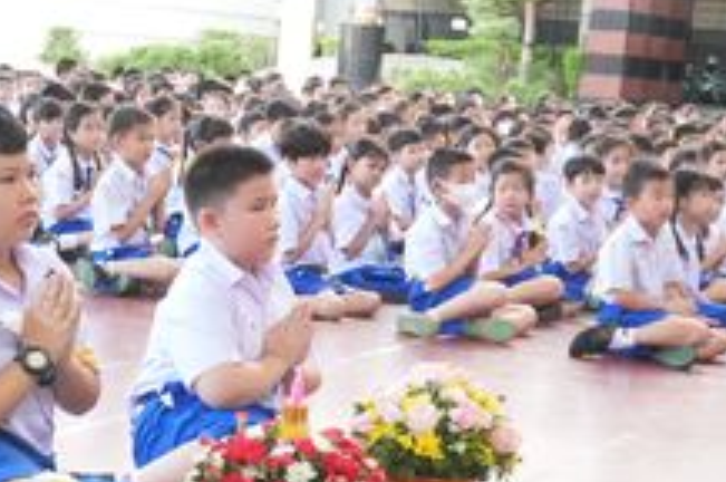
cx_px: 80
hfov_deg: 18.7
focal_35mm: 108
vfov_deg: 12.6
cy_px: 331
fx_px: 2175
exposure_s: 1/25
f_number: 5.6
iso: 400
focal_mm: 26
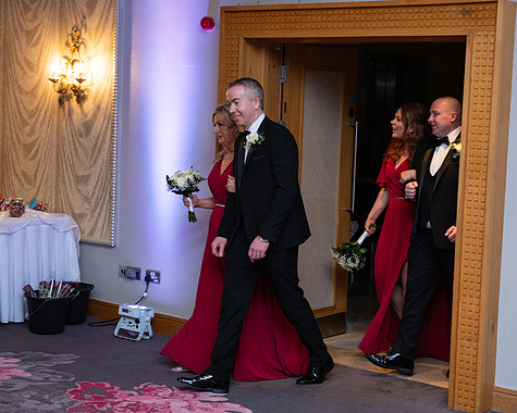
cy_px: 204
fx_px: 1086
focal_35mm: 71
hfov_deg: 26.8
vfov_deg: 21.6
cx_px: 266
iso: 800
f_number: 3.5
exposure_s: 1/160
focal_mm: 62
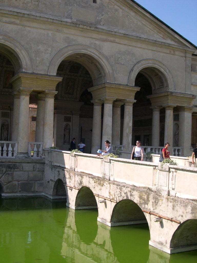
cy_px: 132
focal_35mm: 42
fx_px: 319
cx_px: 98
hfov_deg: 34.3
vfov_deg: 44.8
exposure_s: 1/153
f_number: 8
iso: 100
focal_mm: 9
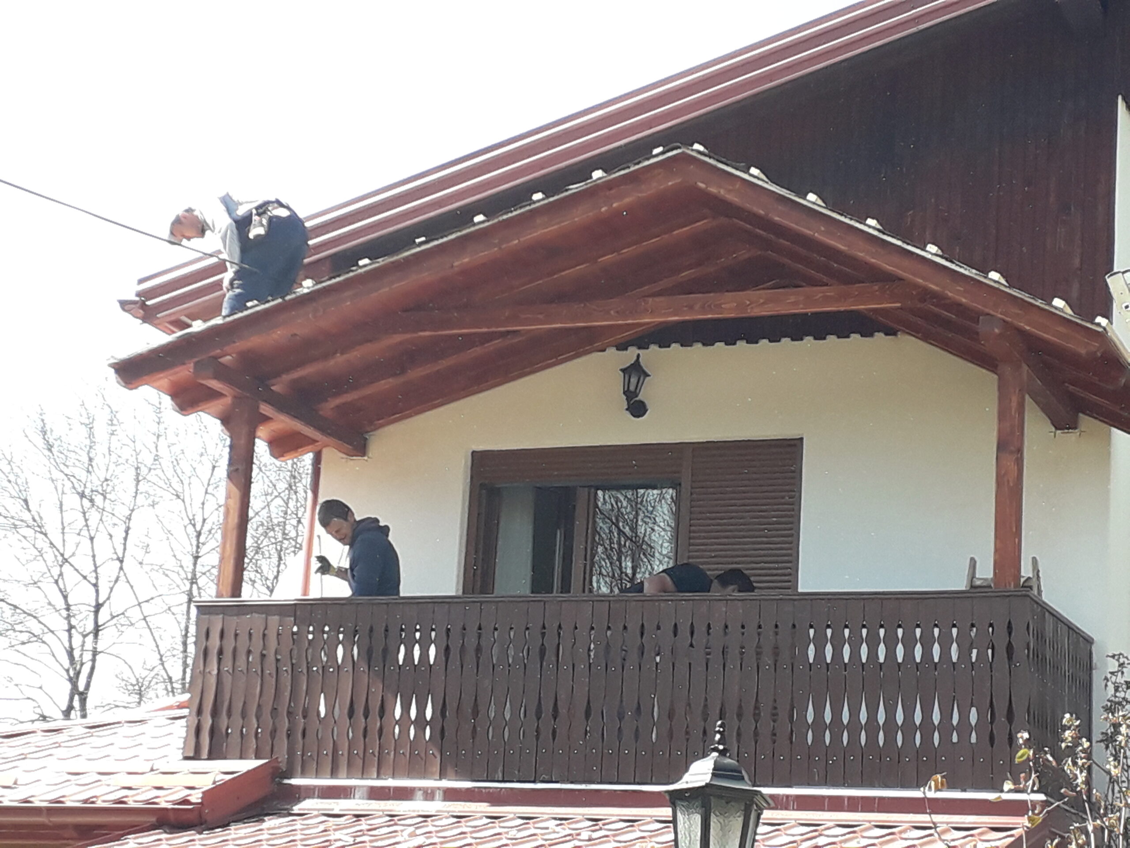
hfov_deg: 65.3
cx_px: 565
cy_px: 424
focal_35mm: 27
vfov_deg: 51.4
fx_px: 881
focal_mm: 3.6
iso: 40
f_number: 1.9
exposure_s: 1/396
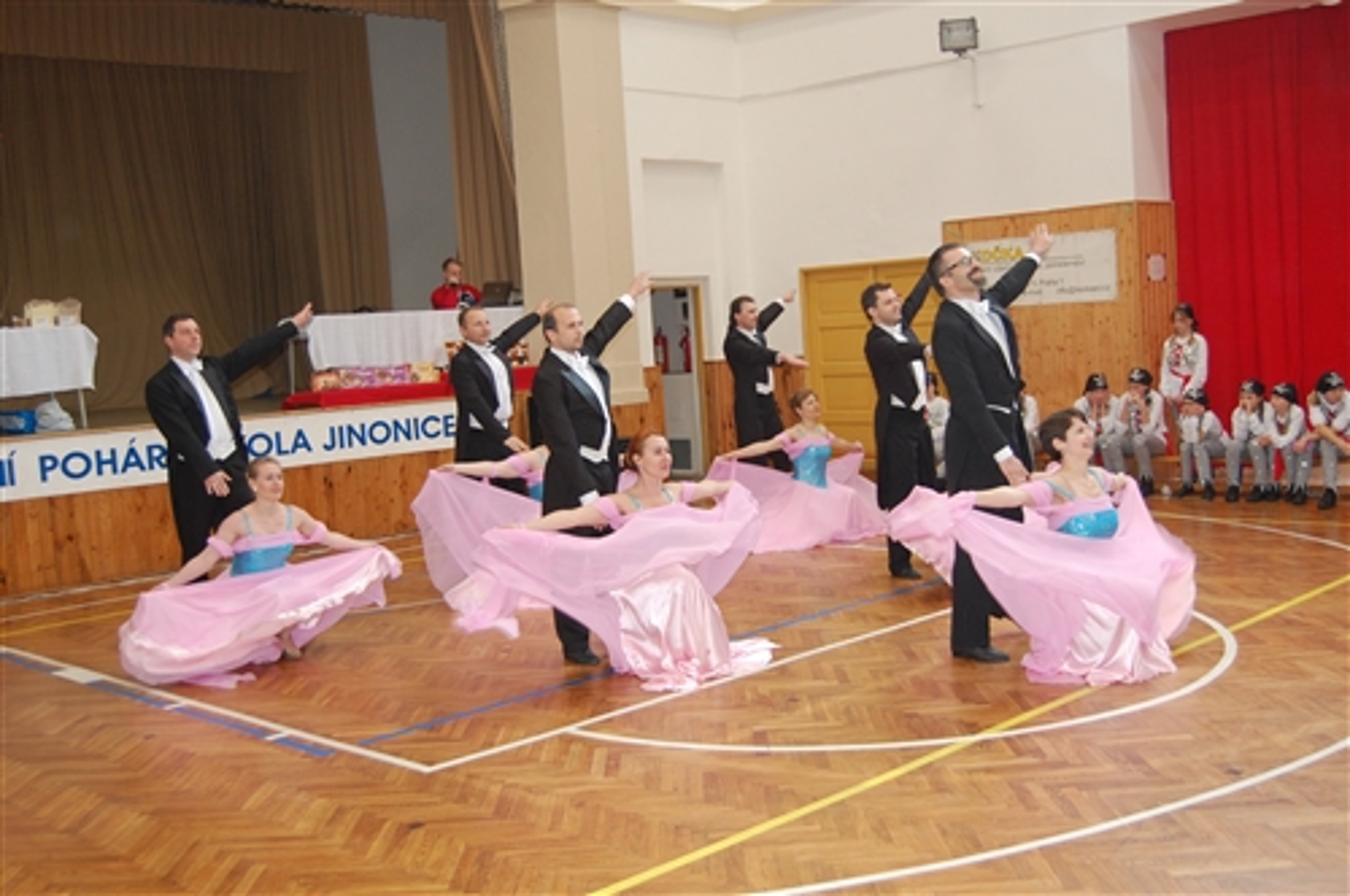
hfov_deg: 49.6
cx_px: 675
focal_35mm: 39
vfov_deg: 34.1
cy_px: 448
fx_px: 1461
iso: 560
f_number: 4
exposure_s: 1/60
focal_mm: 26
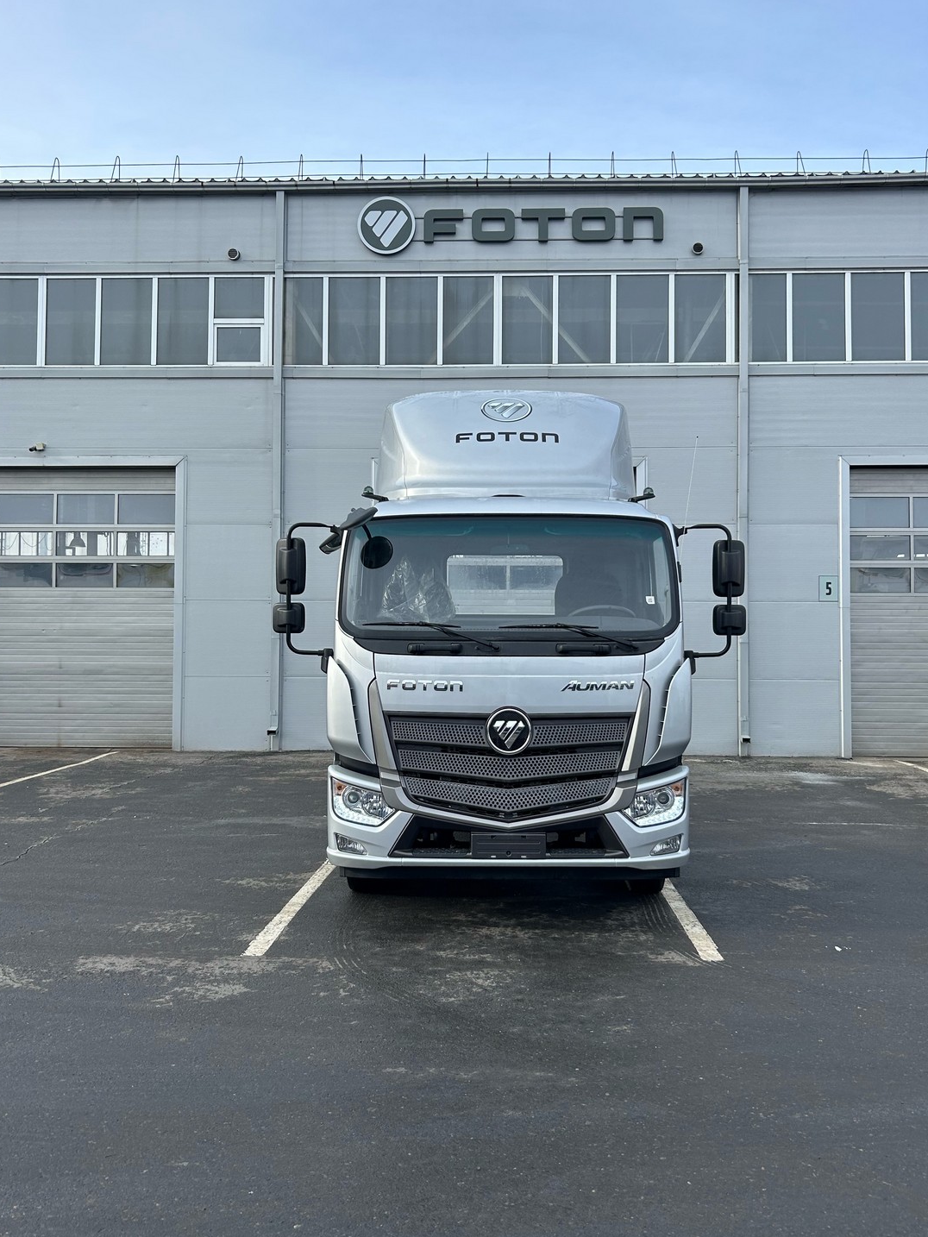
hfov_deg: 48.2
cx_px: 479
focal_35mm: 29
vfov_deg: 61.7
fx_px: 1036
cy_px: 619
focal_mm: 5.7
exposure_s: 1/2008
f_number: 1.5
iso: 50
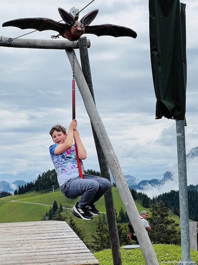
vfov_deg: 25.3
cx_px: 99
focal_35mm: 77
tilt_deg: +3.2
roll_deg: +2.6
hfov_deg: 19.1
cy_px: 132
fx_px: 587
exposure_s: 1/1393
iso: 32
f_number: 2.8
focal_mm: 9
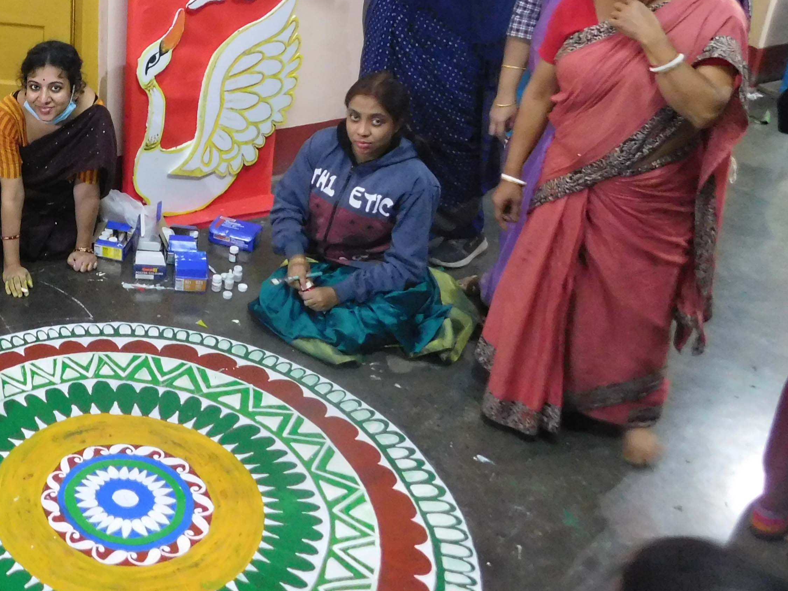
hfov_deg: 36.6
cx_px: 12
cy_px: 118
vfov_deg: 30.1
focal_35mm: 47
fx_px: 1070
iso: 560
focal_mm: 4
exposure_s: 1/8
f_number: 3
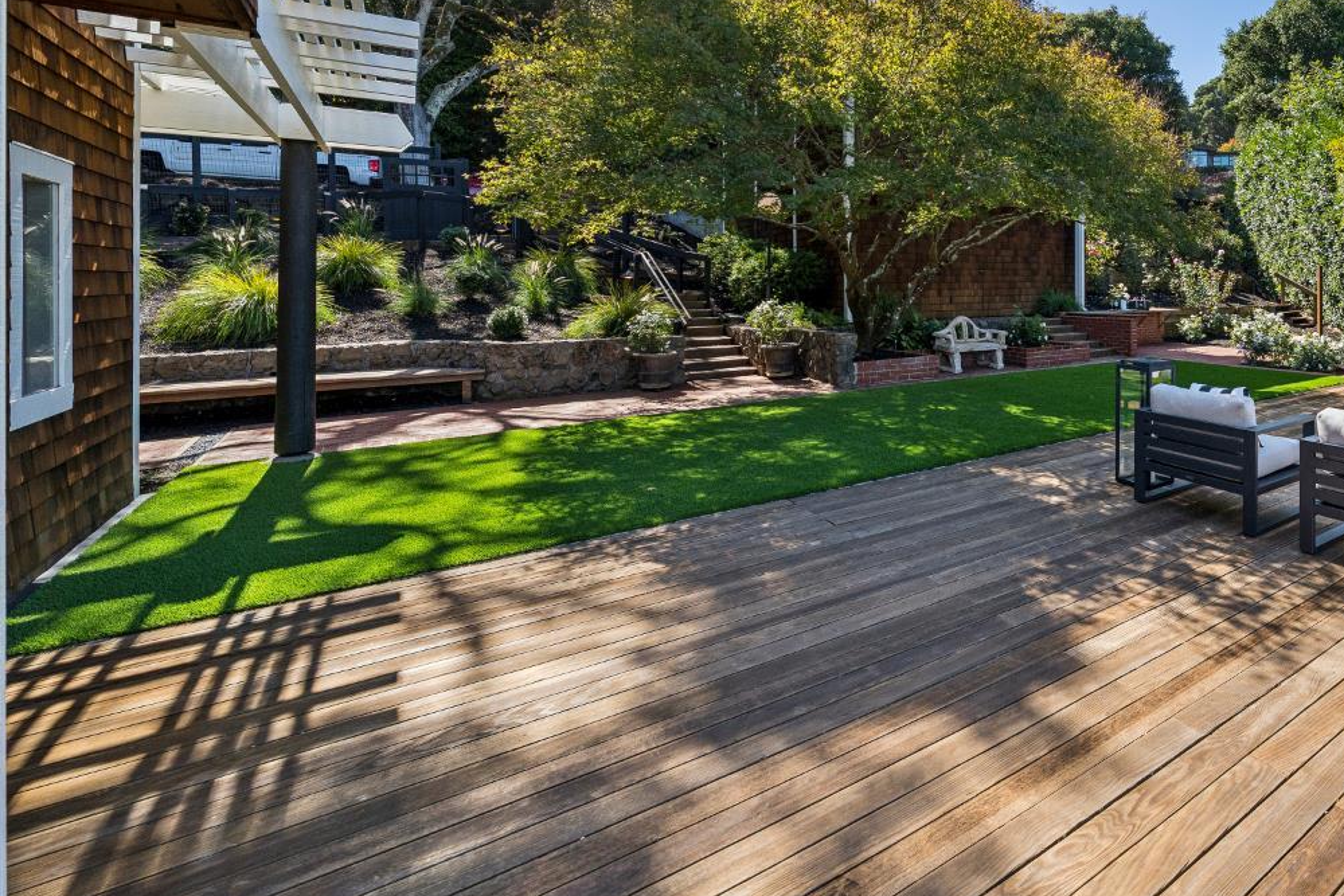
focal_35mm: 18
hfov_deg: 83.4
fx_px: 672
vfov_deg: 65.4
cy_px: 290
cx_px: 996
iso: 640
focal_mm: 12
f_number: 8
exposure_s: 1/400
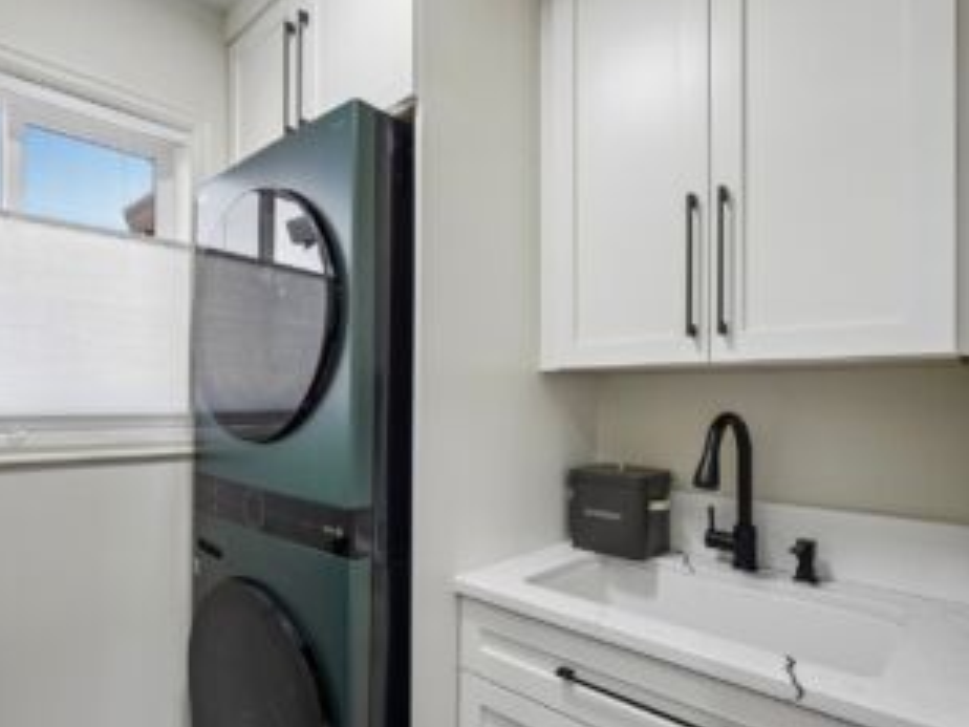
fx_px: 560
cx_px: 343
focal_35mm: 20
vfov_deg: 65.9
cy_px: 392
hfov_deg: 79.7
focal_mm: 16
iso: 400
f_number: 8
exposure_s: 1/25
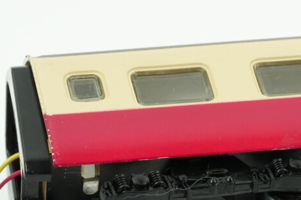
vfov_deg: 5.5
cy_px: 210
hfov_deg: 8.2
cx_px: 289
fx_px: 2080
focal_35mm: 249
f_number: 16
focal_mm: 90
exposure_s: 1/30
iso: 2500
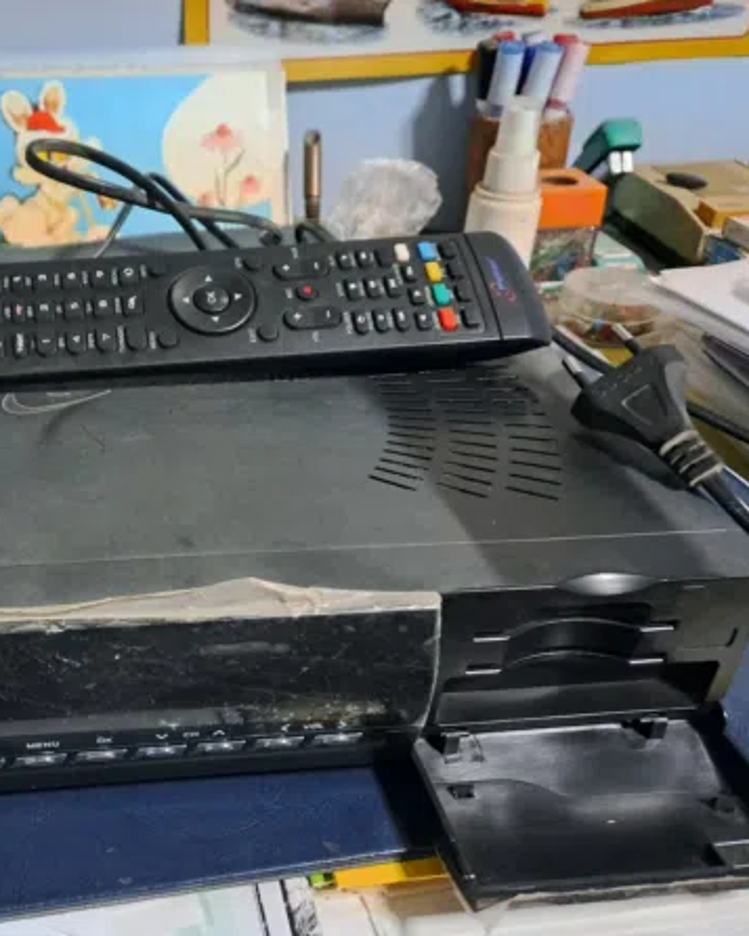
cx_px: 155
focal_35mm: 35
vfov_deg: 51.5
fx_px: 969
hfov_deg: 40.6
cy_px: 483
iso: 1000
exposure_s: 1/20
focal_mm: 4.65
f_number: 1.8
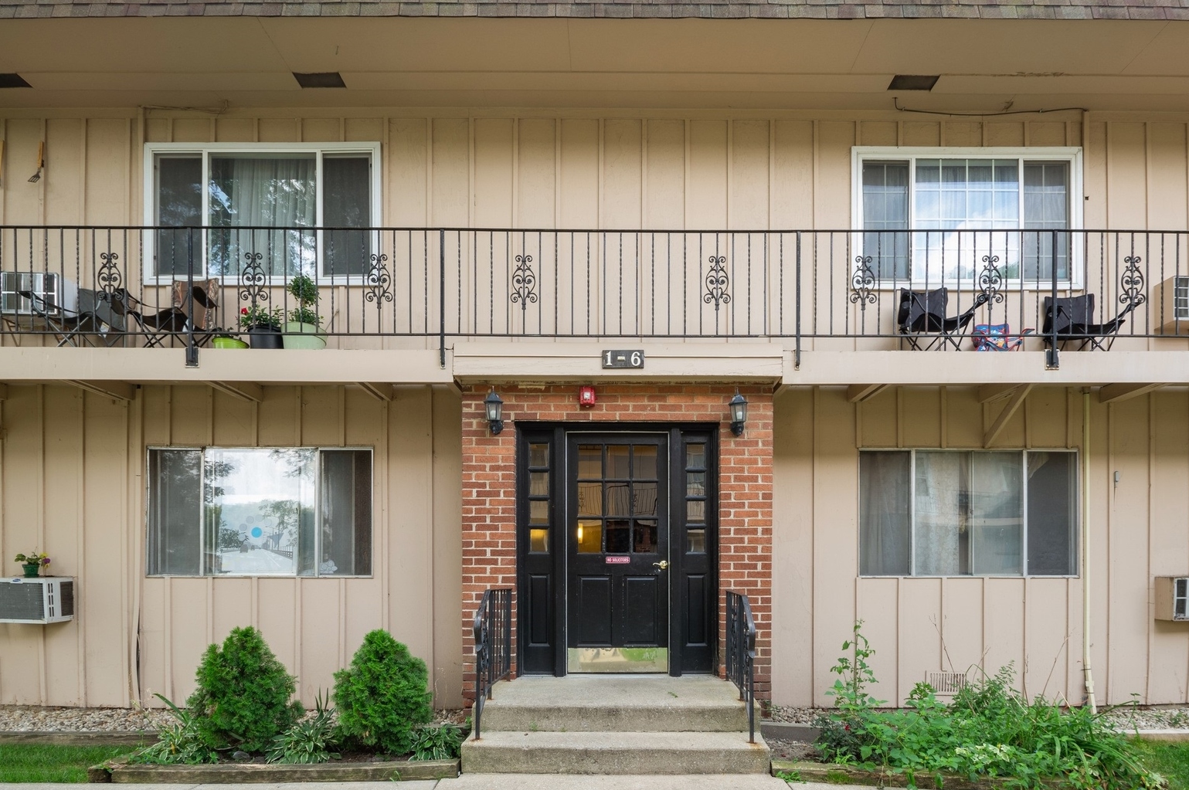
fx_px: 627
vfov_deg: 64.4
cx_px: 623
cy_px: 398
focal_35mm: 19
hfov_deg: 86.9
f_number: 11
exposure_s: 1/10
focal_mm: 11.88
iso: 100
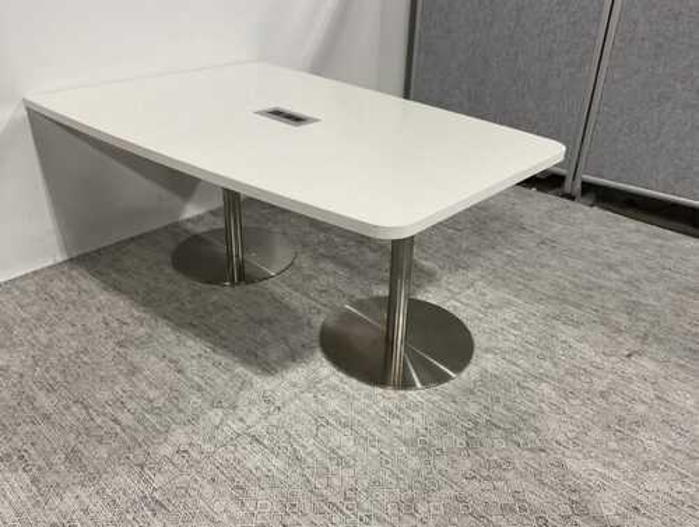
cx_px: 350
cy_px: 264
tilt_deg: -29.3
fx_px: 587
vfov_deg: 48.4
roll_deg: -1.6
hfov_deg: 61.6
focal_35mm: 29
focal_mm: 3
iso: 100
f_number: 1.8
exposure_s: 1/60
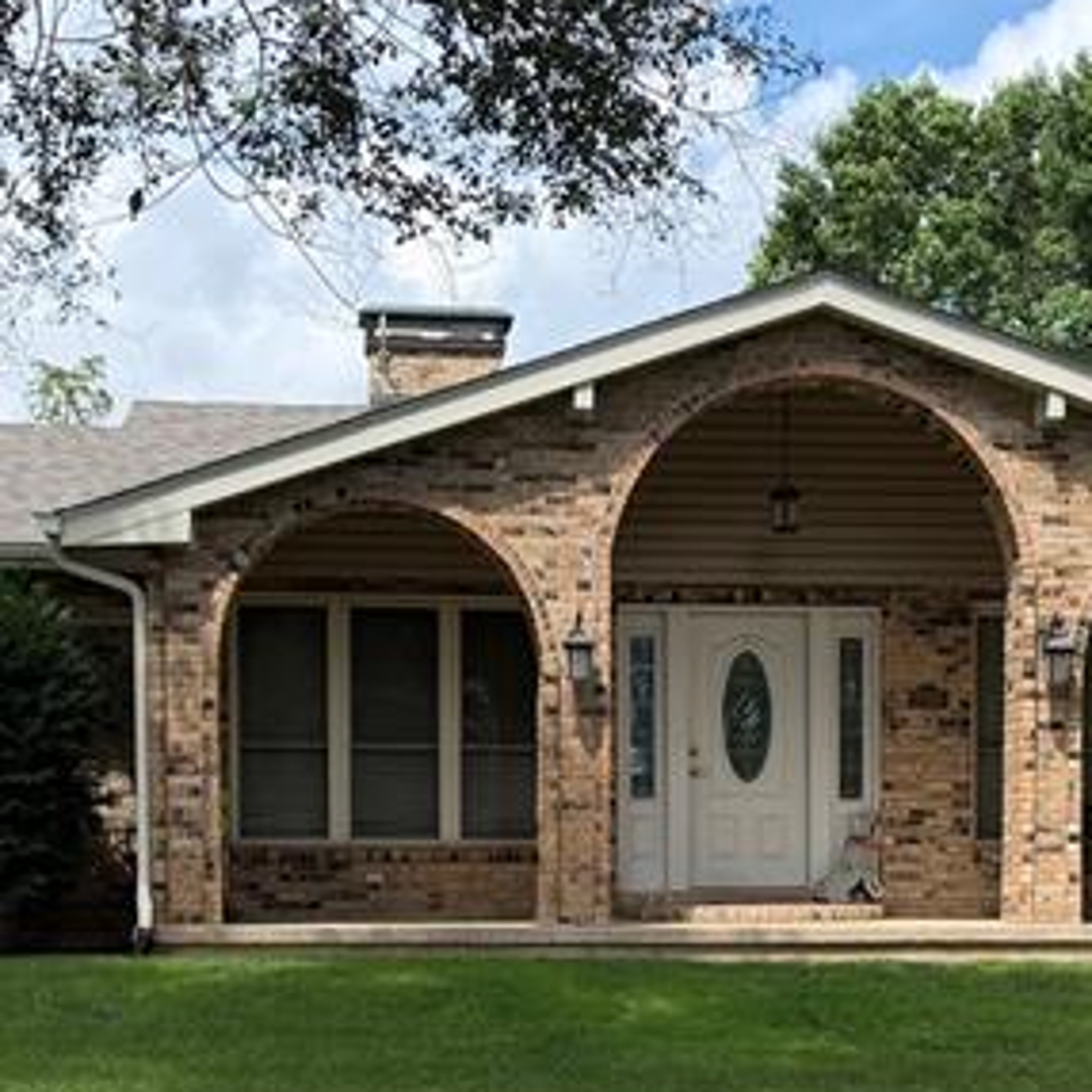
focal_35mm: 76
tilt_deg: -0.7
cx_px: 672
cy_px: 962
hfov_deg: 22.7
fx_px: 2712
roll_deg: +0.0
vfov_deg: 22.3
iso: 100
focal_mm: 6.76
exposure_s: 1/2801
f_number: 1.78
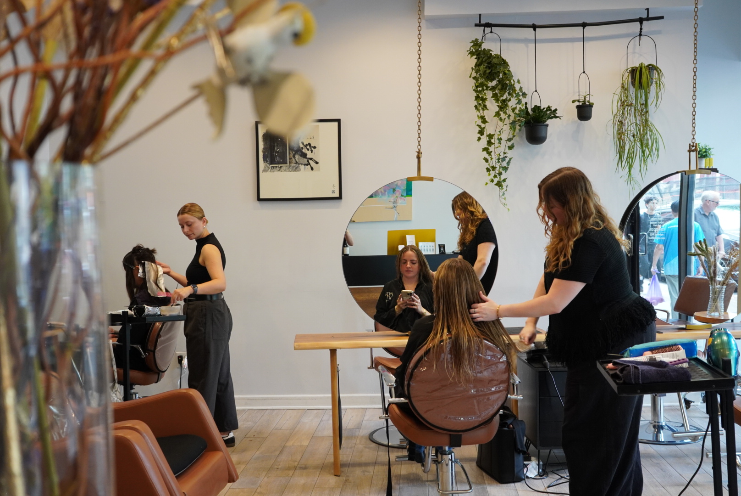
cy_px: 248
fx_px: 742
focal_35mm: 36
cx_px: 370
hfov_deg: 53.1
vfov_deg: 36.9
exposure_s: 1/100
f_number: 4.5
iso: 1000
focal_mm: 24
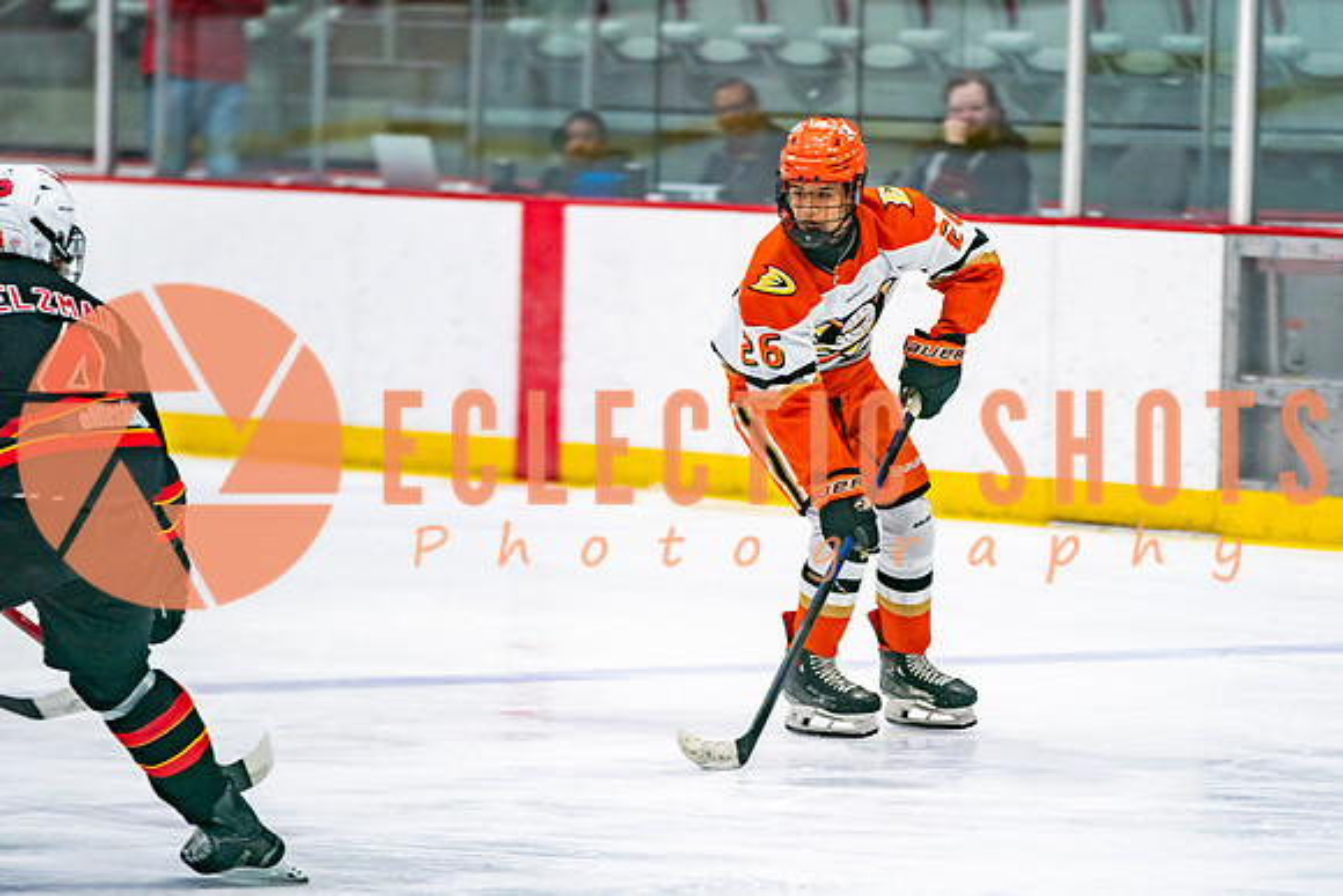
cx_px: 859
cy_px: 532
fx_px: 9719
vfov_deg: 5.3
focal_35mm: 260
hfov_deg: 7.9
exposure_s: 1/640
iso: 640
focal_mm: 170
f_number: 2.8
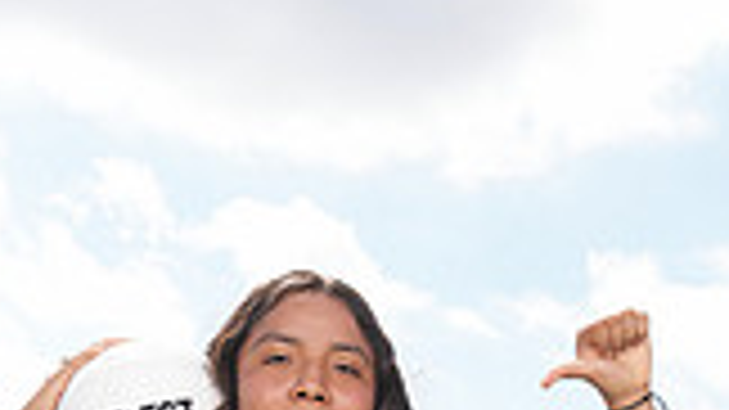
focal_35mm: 140
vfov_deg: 8.1
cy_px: 919
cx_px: 351
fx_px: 2705
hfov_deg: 15.3
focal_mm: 48
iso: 125
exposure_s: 1/200
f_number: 9
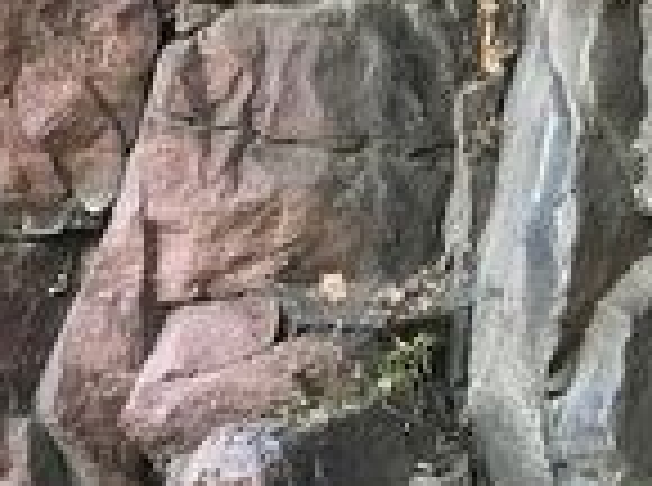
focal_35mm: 155
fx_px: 2912
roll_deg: +0.8
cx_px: -531
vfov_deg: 9.3
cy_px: 747
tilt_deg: -11.2
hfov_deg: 11.8
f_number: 1.8
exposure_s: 1/120
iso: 32
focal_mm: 3.99
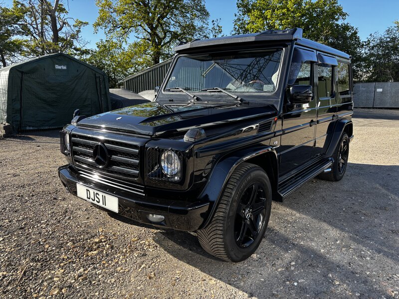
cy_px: 150
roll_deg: +1.1
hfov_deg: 67.3
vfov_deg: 53.1
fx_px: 300
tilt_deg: -10.7
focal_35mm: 26
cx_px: 200
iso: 50
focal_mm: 5.96
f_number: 1.6
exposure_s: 1/684
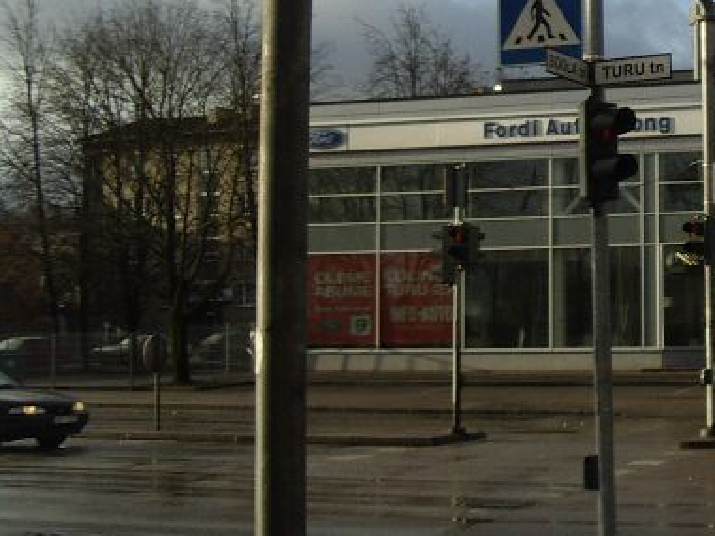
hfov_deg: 23.3
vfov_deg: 18.3
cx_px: 734
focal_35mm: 80
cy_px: 107
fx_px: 1652
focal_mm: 5.8
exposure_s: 1/400
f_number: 4.8
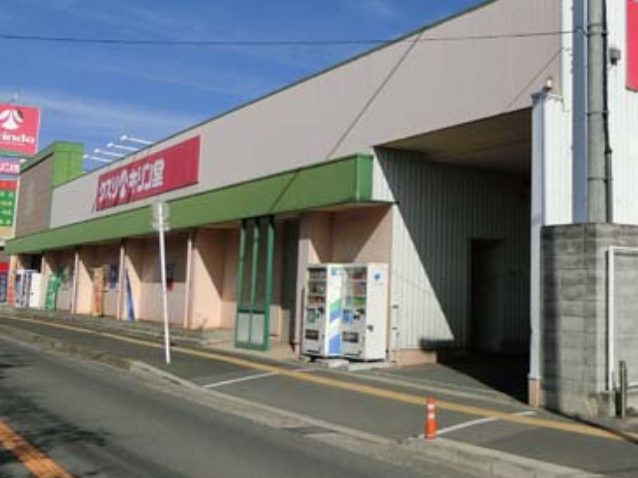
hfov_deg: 41.3
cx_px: 503
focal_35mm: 44
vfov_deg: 32.6
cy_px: 166
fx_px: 811
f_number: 7
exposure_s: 1/640
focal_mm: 4.5
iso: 80
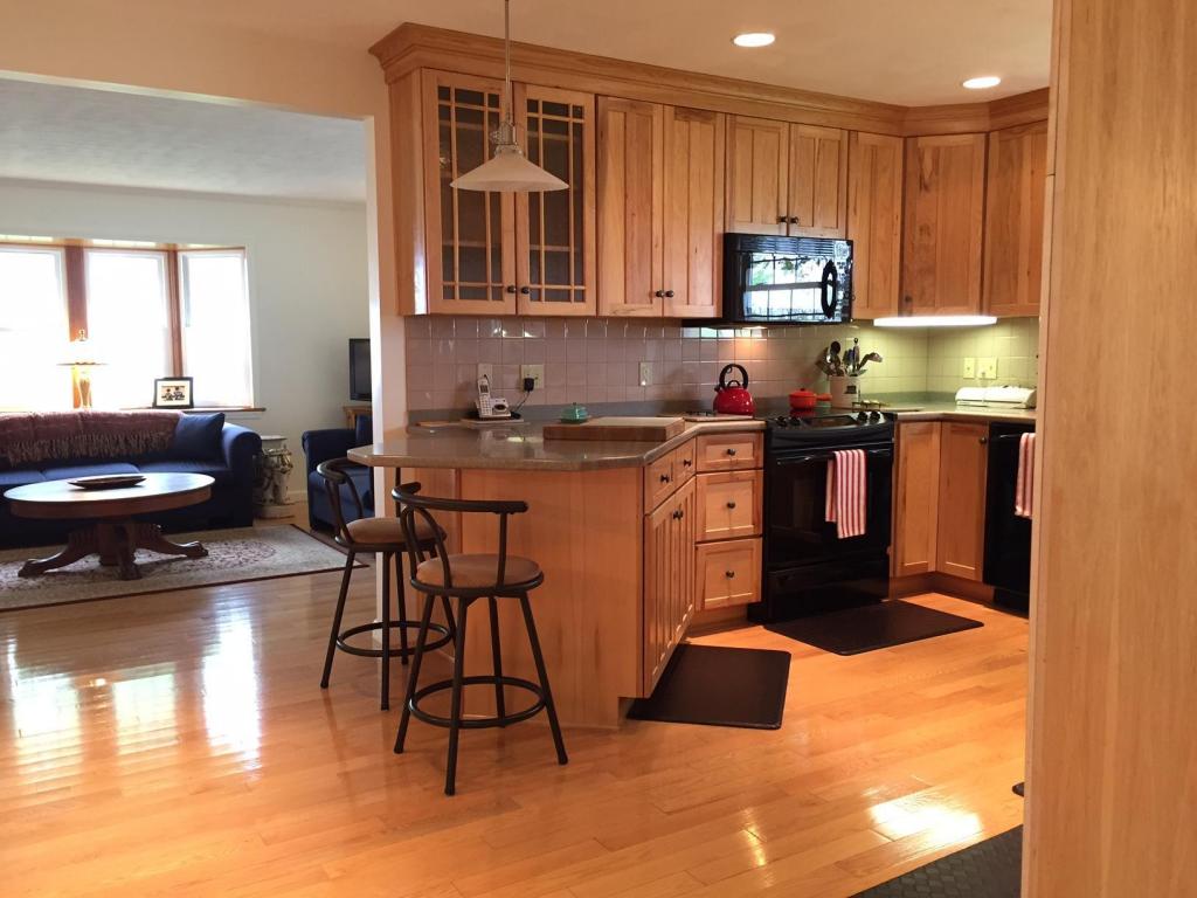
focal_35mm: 29
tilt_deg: -6.9
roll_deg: +1.0
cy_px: 449
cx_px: 598
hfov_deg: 61.7
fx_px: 1003
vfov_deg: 48.2
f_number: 2.2
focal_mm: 4.15
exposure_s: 1/30
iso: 125
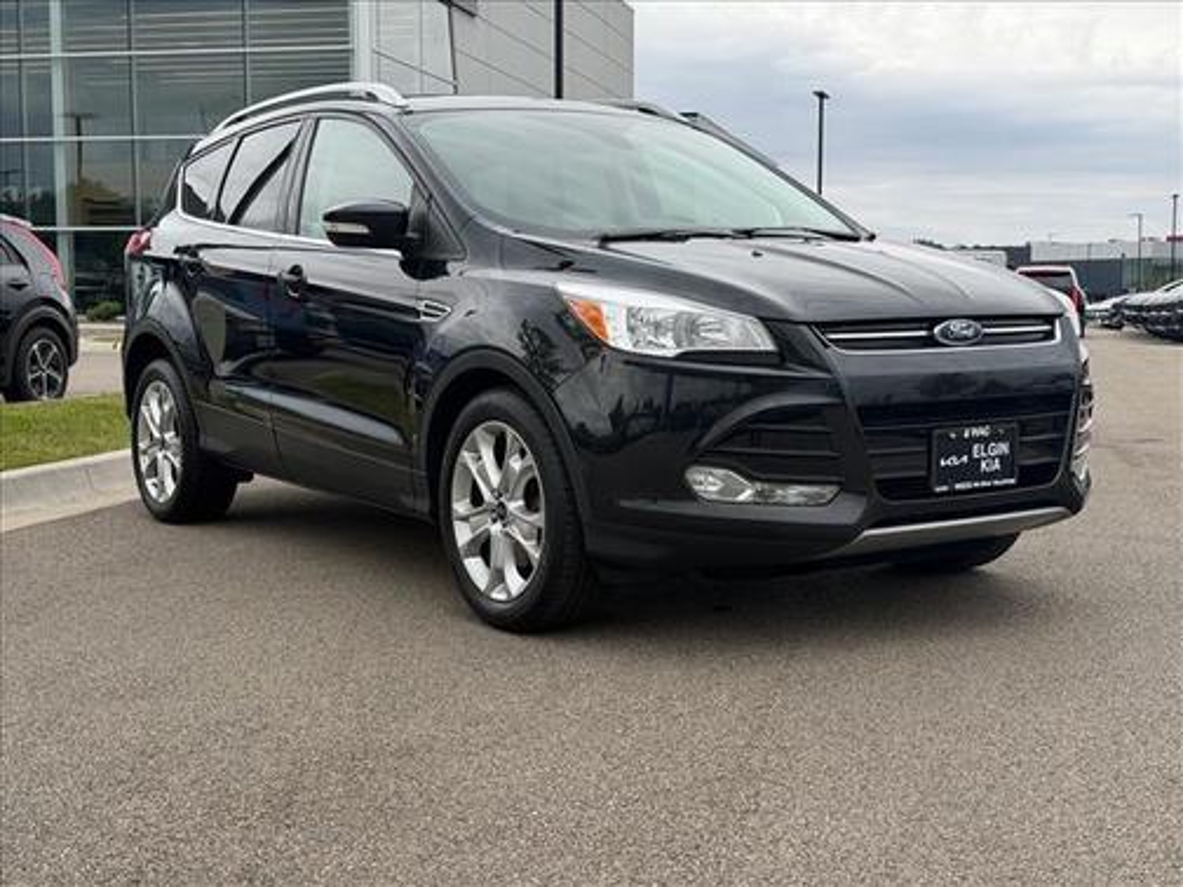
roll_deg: +0.4
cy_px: 444
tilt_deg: -5.8
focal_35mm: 48
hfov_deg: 39.7
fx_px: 1640
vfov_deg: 30.3
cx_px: 592
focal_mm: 6.76
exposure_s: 1/3378
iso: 64
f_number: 1.78
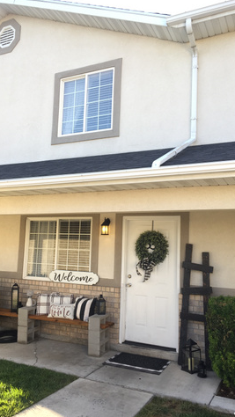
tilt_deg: +6.8
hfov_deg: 36.7
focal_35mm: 32
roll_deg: -2.6
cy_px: 208
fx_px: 354
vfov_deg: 61.0
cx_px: 104
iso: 32
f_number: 2.2
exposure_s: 1/153
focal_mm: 4.15
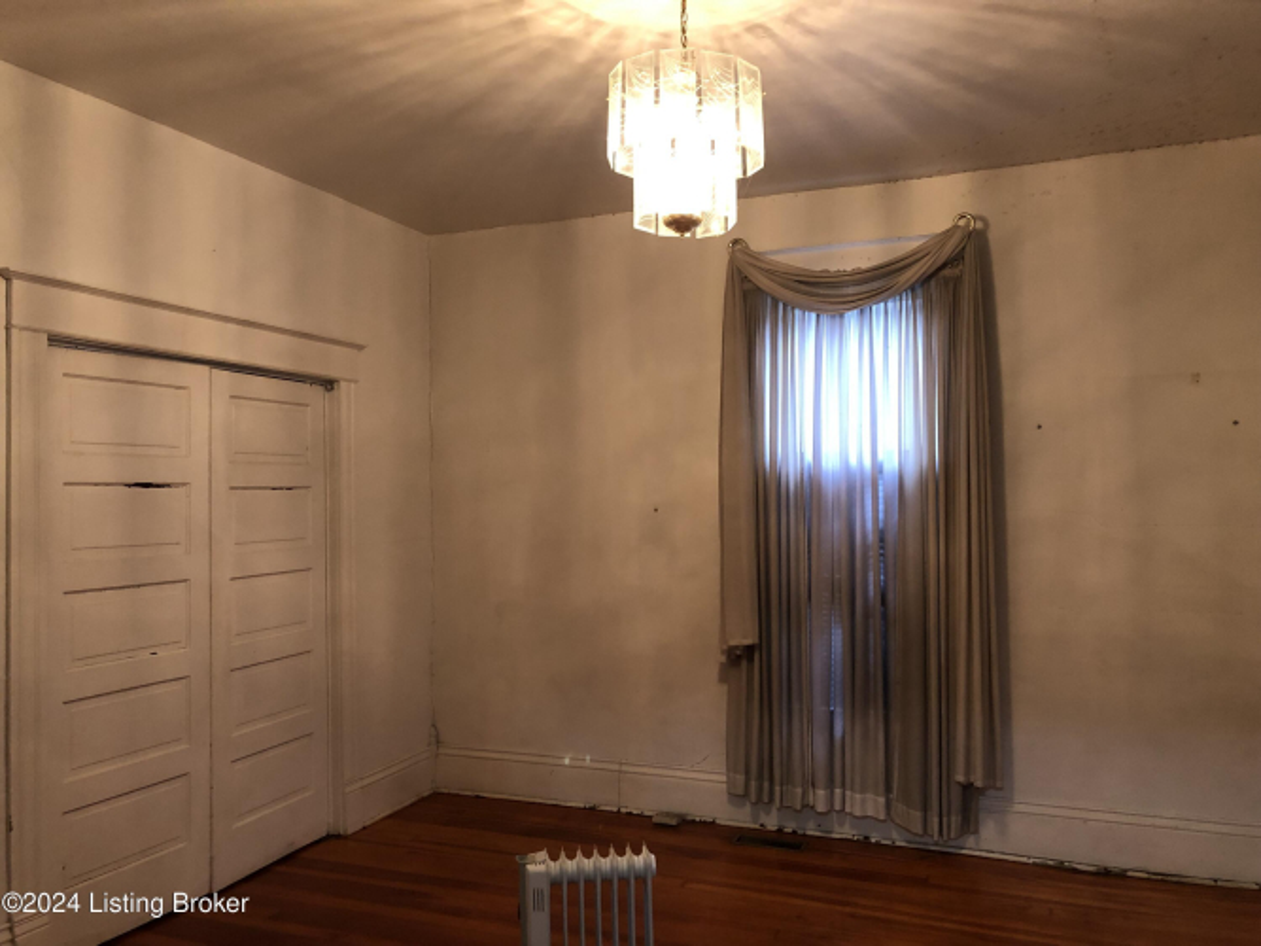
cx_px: 630
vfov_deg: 49.7
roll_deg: +0.3
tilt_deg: +0.5
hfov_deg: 63.5
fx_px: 1020
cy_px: 473
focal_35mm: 28
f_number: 1.8
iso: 100
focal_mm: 3.99
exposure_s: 1/13
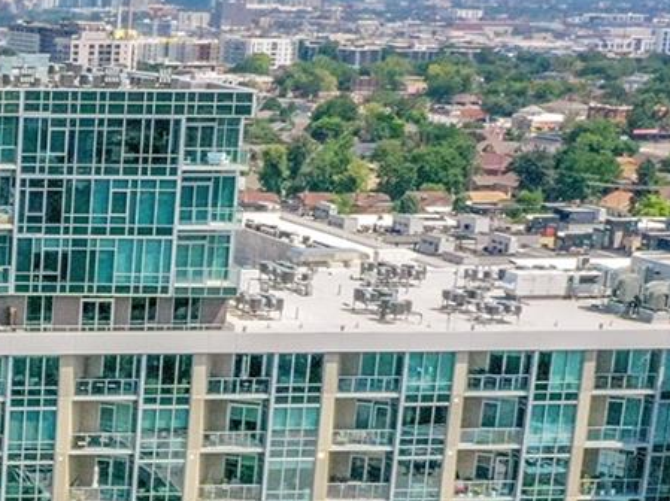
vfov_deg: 15.1
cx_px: -330
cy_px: 494
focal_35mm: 96
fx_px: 1857
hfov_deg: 18.2
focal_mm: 10.26
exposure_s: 1/2000
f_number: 9
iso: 800
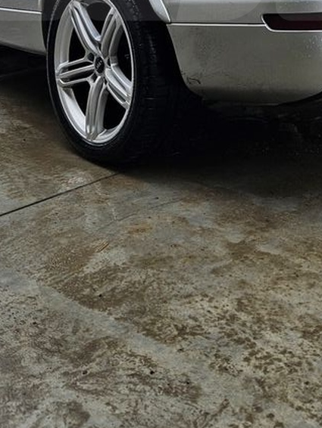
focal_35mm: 65
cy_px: -61
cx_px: 220
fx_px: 806
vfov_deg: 27.0
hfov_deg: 22.5
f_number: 1.8
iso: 25
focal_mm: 5.4
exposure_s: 1/180
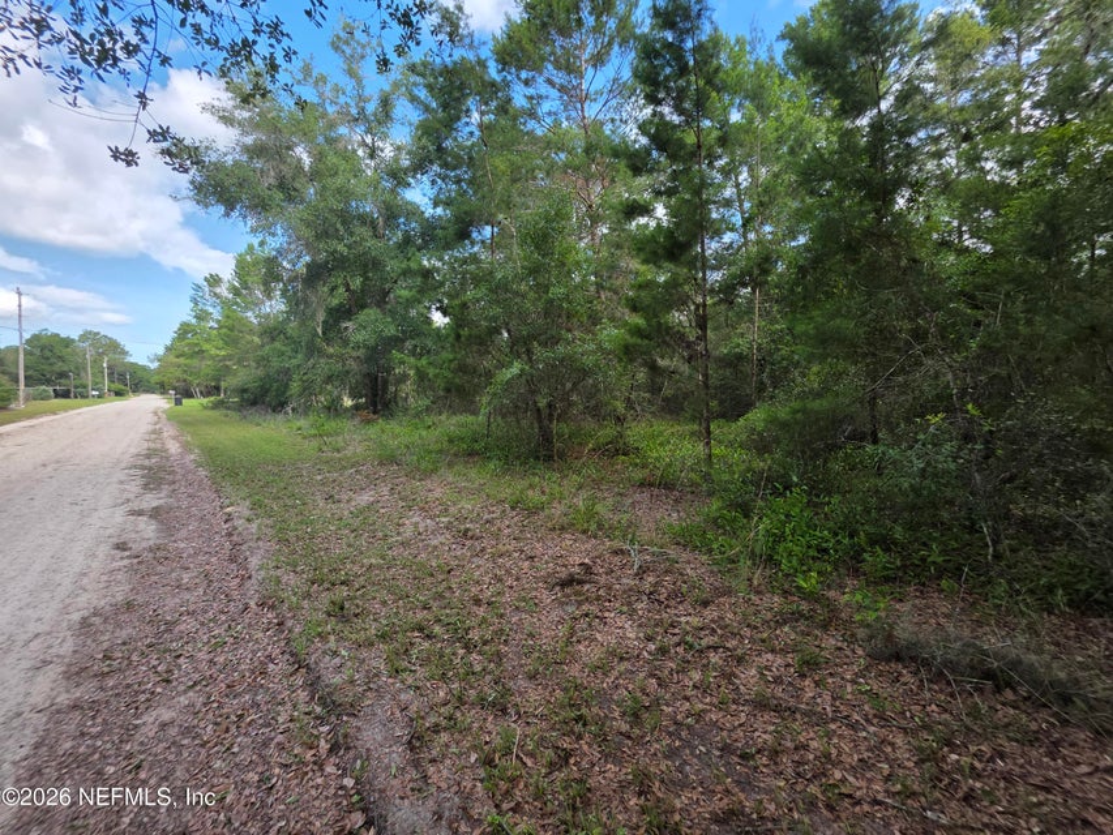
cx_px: 556
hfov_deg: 106.2
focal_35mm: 13
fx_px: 418
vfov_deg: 89.9
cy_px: 418
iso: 40
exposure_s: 1/536
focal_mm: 2.2
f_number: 1.9
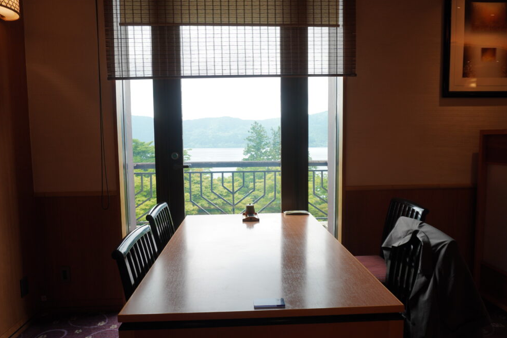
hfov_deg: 71.5
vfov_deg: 51.3
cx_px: 258
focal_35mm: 25
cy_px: 173
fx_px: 352
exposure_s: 1/80
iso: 100
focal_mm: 16
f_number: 4.5
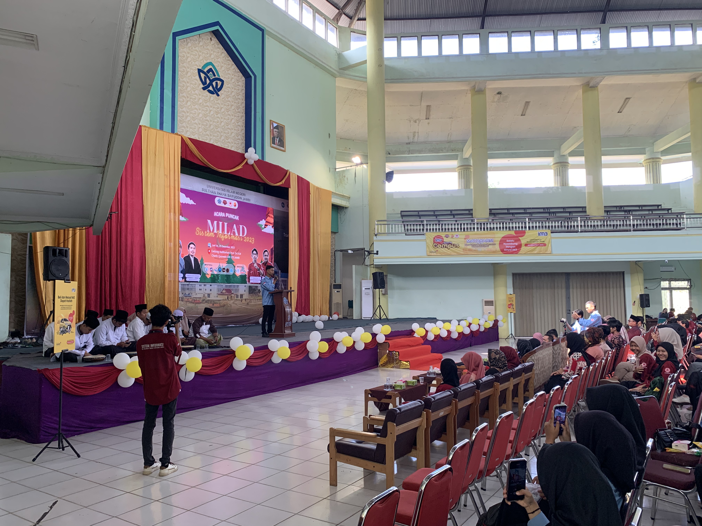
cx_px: 351
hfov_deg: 67.3
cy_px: 263
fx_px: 527
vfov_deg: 53.1
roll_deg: +0.2
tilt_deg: +3.0
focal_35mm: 26
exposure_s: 1/100
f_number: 1.8
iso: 80
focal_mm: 4.25
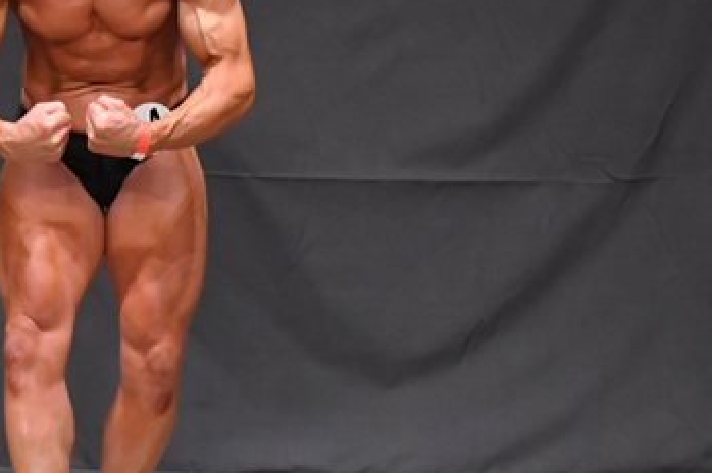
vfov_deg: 2.7
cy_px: 173
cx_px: 148
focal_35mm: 500
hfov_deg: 4.1
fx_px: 9879
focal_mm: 150
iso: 6400
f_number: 5.6
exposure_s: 1/400
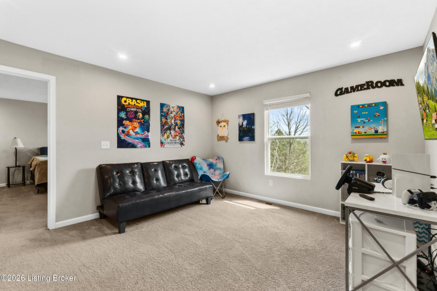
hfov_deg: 100.4
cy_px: 146
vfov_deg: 77.3
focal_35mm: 15
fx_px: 182
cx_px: 218
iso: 400
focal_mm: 10
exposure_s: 1/4
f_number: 11
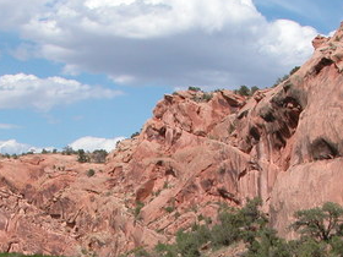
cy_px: 285
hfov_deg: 19.6
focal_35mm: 100
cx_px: 145
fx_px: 991
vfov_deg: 14.4
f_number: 7.1
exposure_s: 1/339
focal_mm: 8.9
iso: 100
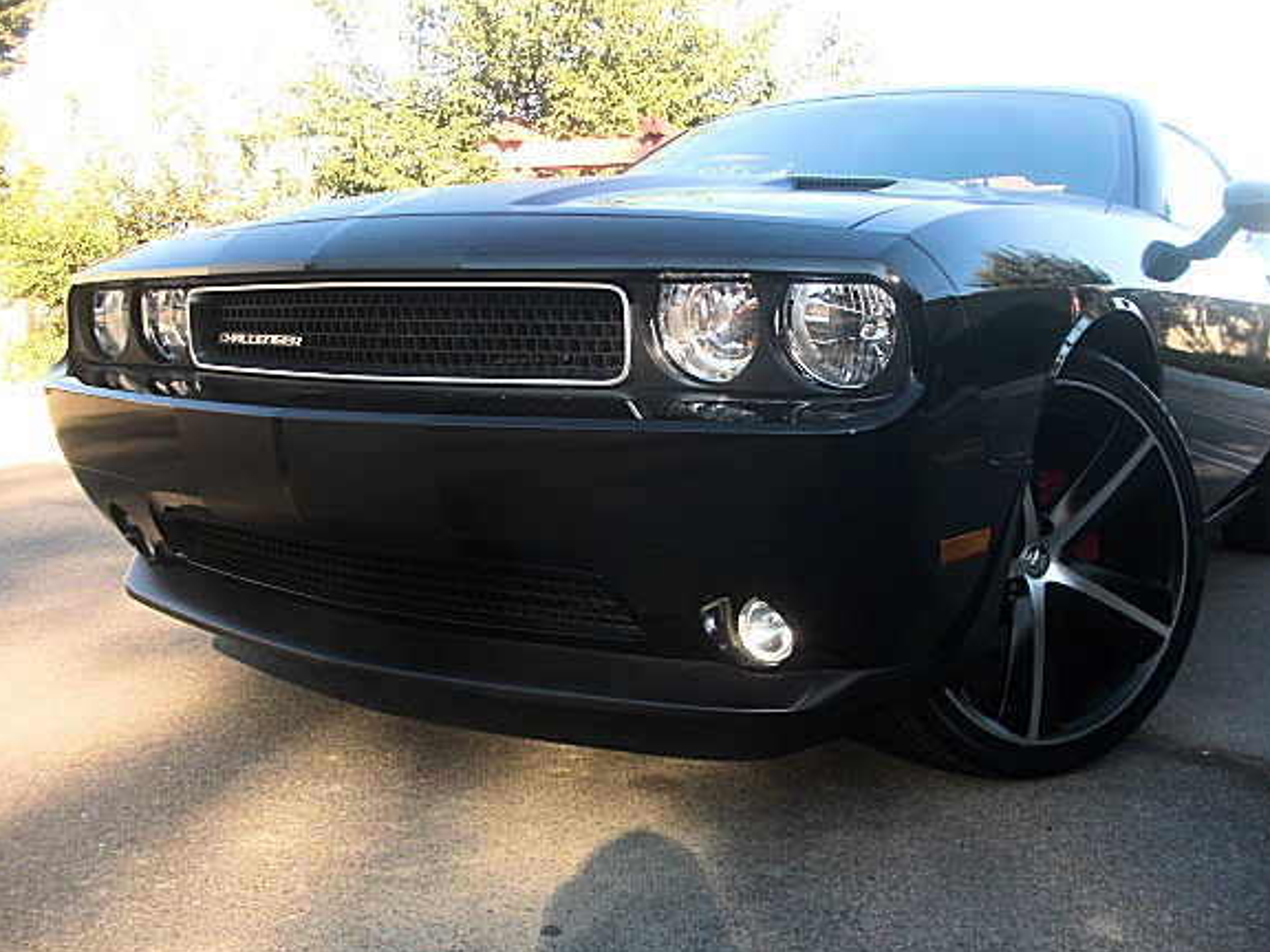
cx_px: 664
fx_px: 1468
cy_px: 469
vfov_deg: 36.0
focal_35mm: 40
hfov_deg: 46.8
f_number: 2.8
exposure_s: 1/100
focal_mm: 6.3
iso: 50
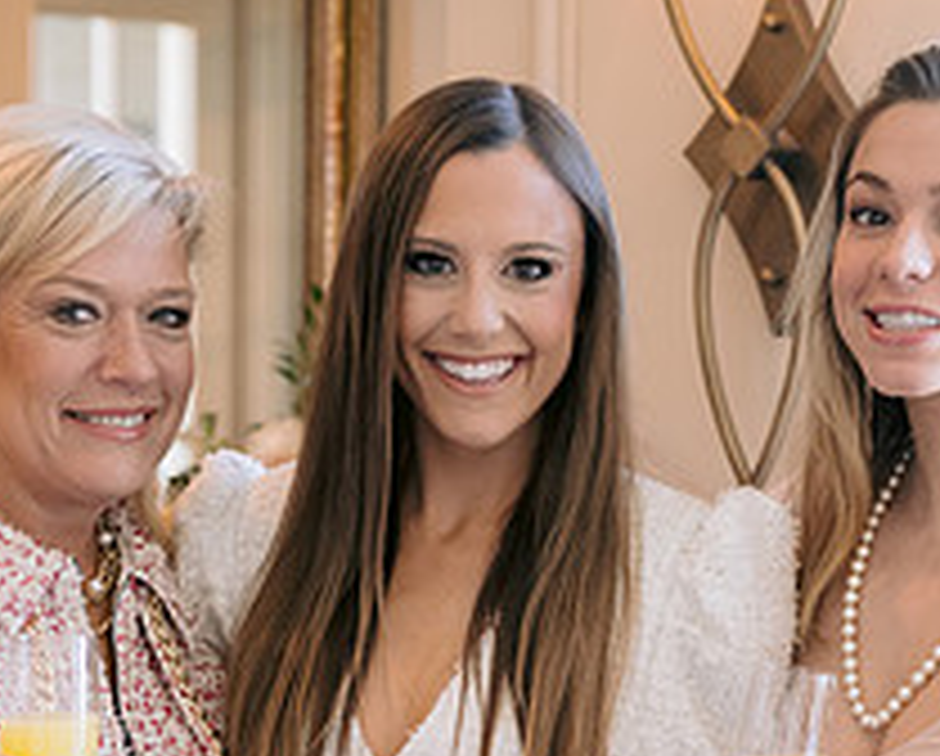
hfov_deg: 14.8
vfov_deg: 11.8
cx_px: 450
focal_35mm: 130
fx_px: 3623
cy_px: 790
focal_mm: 50
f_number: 2.8
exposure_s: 1/160
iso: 800
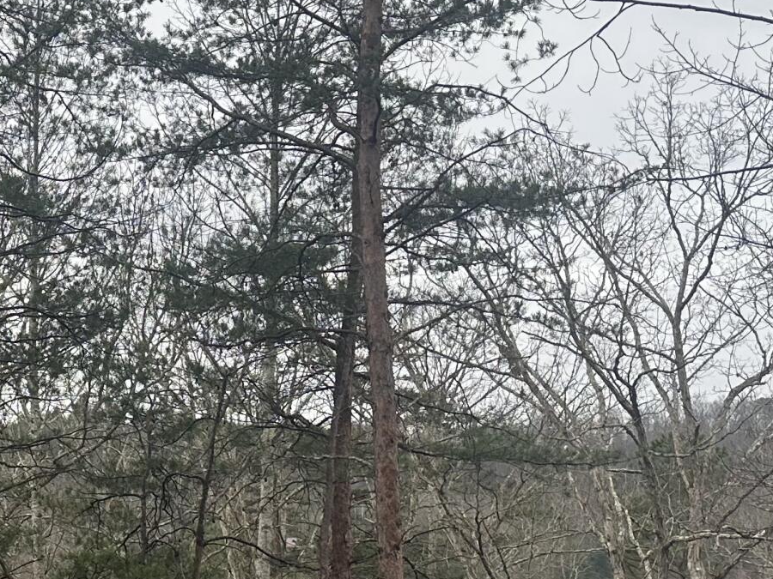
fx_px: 1786
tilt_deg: +4.1
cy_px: 473
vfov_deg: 18.2
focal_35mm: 80
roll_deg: -0.7
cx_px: -201
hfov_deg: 22.2
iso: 80
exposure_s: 1/918
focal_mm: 6.86
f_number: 1.78
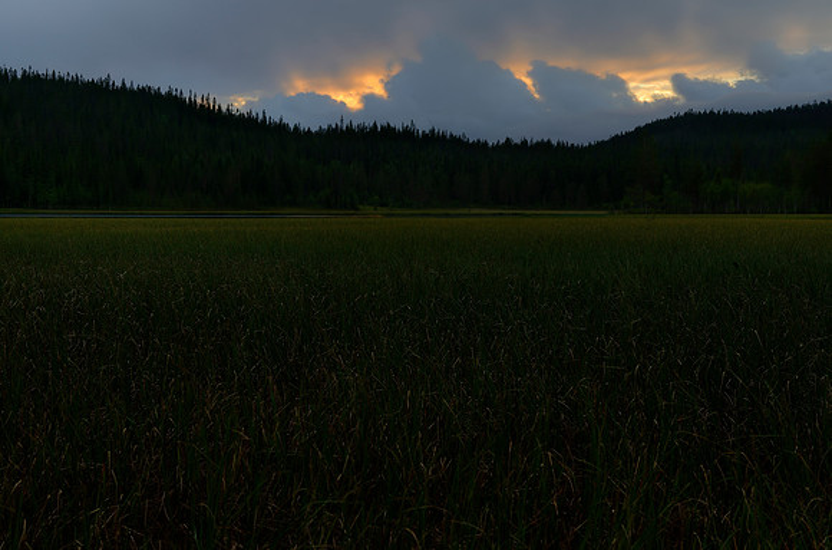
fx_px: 1429
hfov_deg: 32.5
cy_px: 275
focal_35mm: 62
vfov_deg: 21.8
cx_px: 416
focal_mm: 62
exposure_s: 1/1.3
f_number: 16
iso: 400
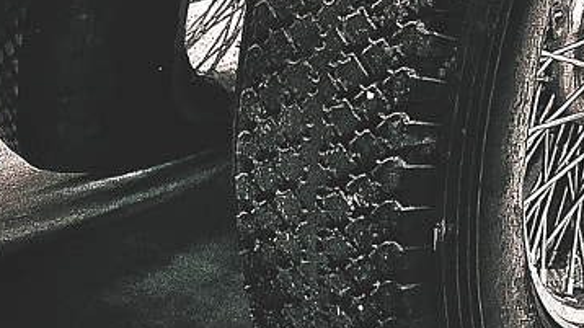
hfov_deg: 13.1
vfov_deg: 7.2
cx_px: 135
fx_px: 2538
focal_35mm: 164
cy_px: -243
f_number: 2.8
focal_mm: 35
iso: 400
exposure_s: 1/40
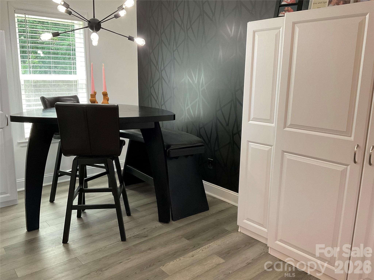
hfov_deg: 61.7
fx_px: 313
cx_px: 187
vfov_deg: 48.2
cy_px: 140
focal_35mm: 29
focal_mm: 3
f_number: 1.8
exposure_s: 1/60
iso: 100
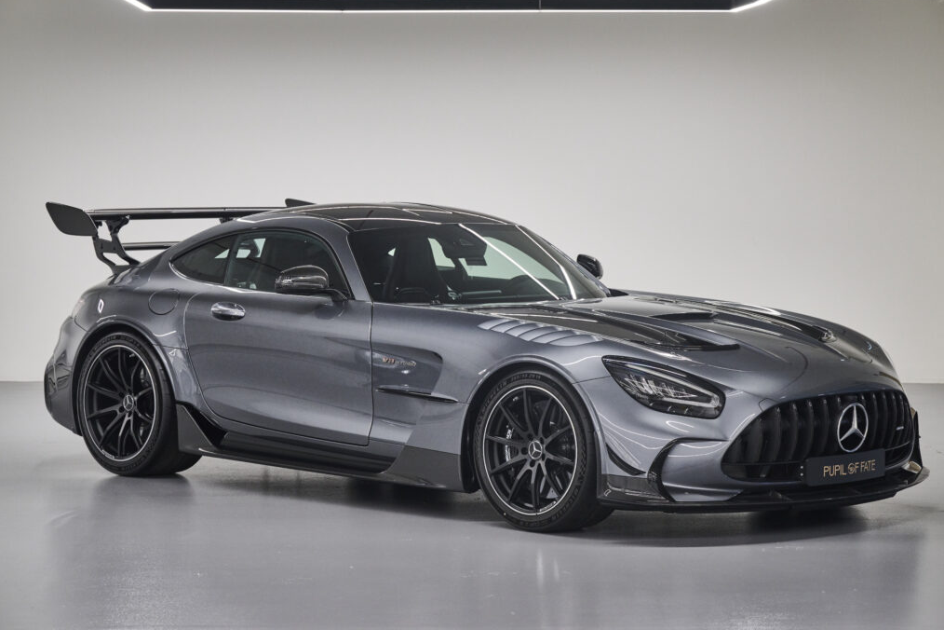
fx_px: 2622
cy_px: 315
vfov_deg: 13.7
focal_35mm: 100
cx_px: 476
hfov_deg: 20.4
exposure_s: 1/40
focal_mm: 99
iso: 1600
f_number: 6.3
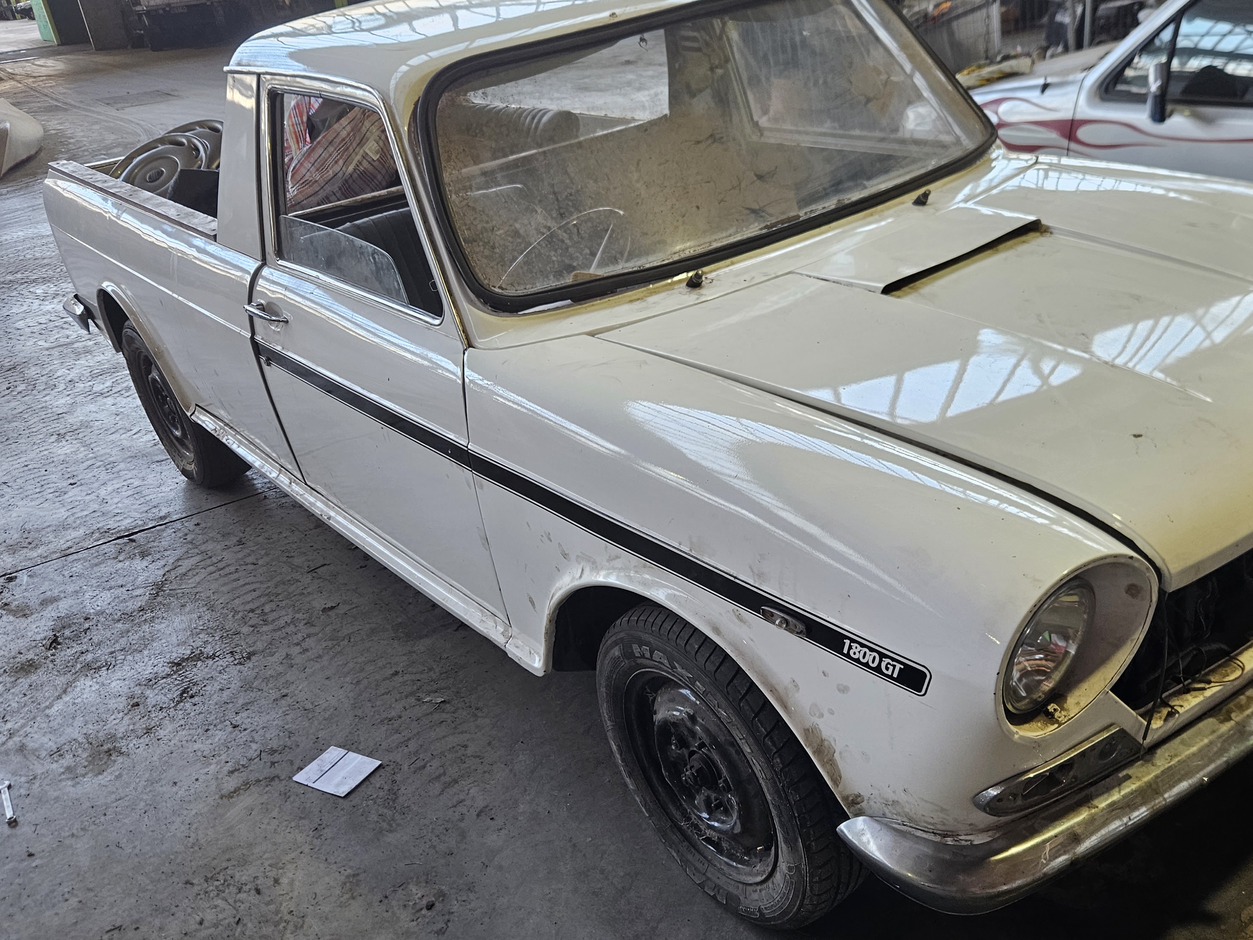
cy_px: 506
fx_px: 1122
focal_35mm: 31
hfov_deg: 58.3
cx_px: 682
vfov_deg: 45.4
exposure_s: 1/180
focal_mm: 5.4
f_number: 1.8
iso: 160
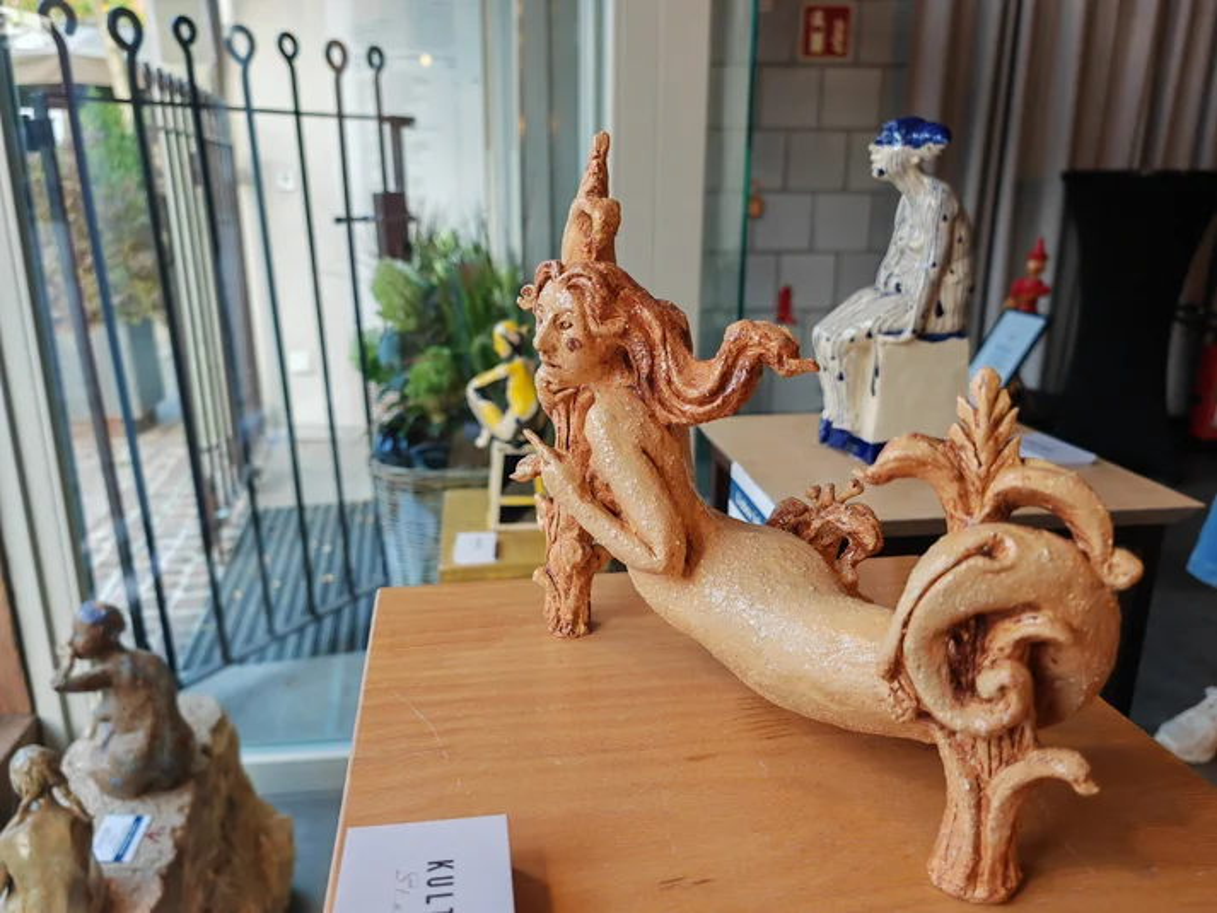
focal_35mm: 27
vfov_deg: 51.4
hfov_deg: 65.3
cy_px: 456
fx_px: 949
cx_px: 608
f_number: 1.6
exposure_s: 1/220
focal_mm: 7.62
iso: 250
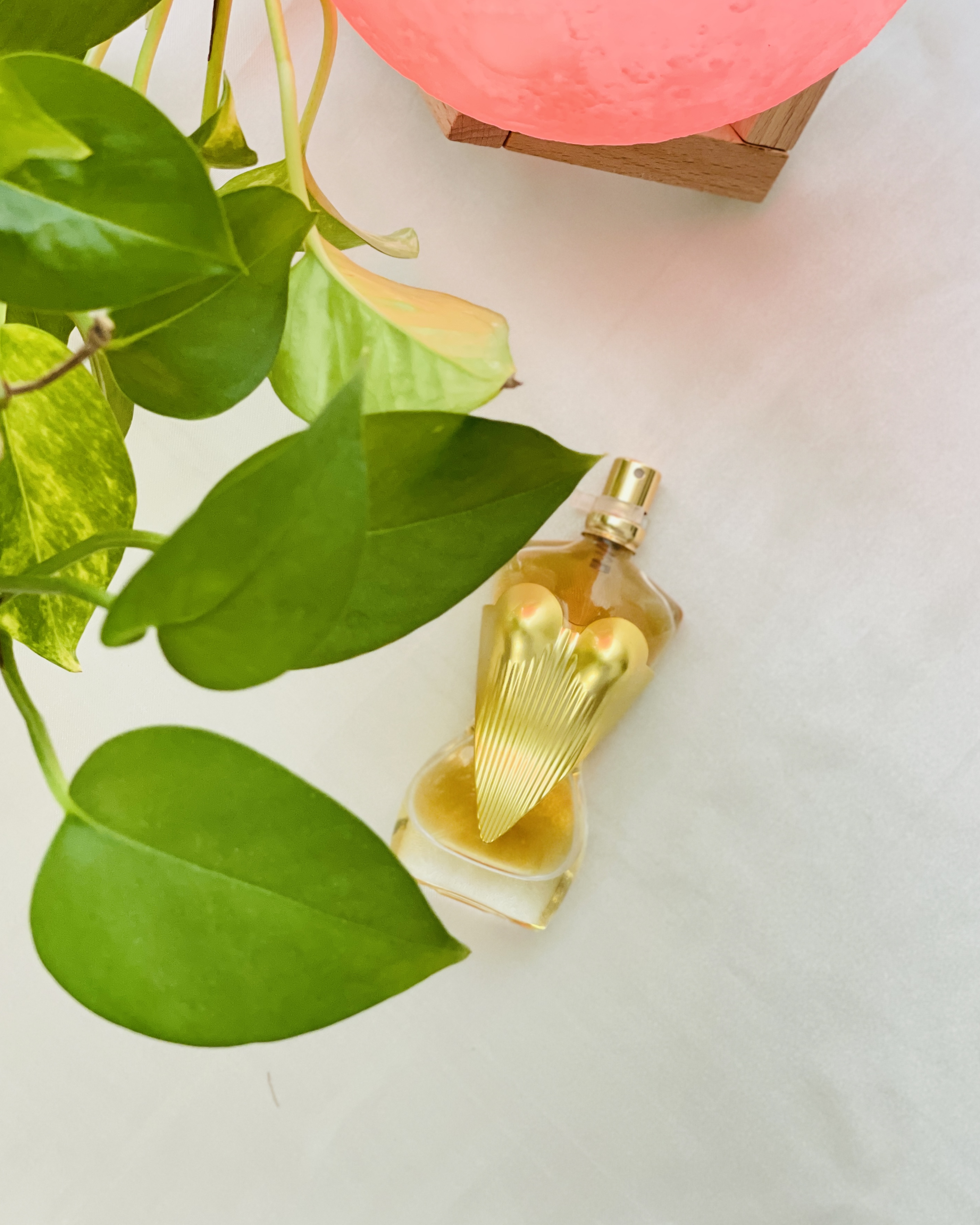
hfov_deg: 26.2
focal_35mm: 58
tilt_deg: -85.0
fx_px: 2103
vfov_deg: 32.5
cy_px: 600
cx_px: 483
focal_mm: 6
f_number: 2
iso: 250
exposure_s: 1/92
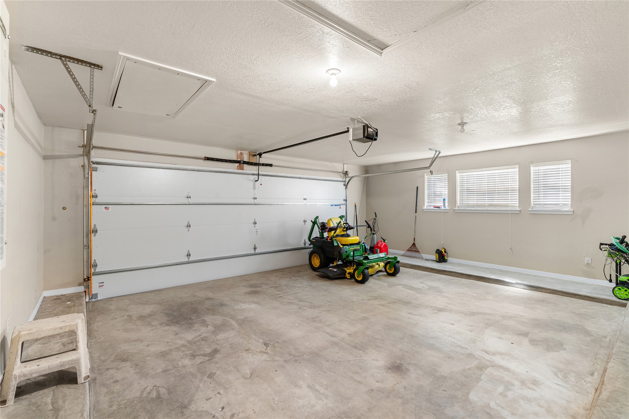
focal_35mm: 16
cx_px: 314
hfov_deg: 96.7
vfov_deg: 73.7
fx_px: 280
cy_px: 210
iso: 200
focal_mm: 16
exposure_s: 1/10
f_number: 9
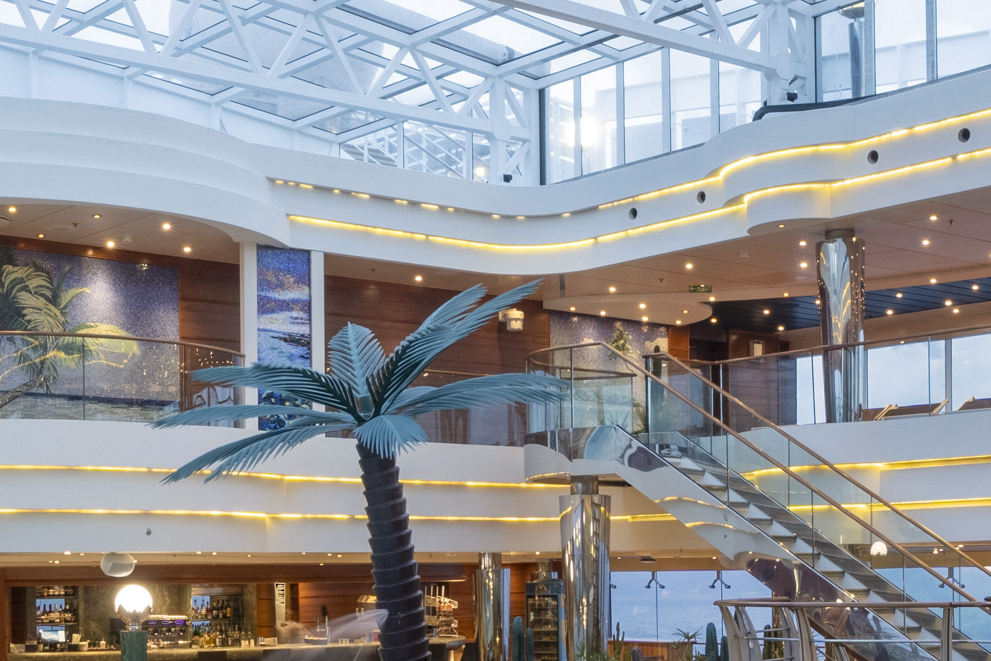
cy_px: 621
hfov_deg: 32.7
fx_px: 1679
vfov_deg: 21.7
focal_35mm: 61
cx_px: 378
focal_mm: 13
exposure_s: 1/4
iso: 400
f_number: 11
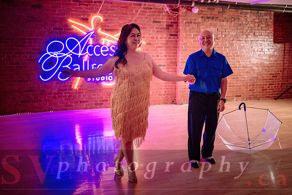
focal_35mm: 38
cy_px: 104
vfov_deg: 35.1
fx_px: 308
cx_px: 135
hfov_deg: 50.7
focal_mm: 28
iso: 2500
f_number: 1.4
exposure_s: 1/250
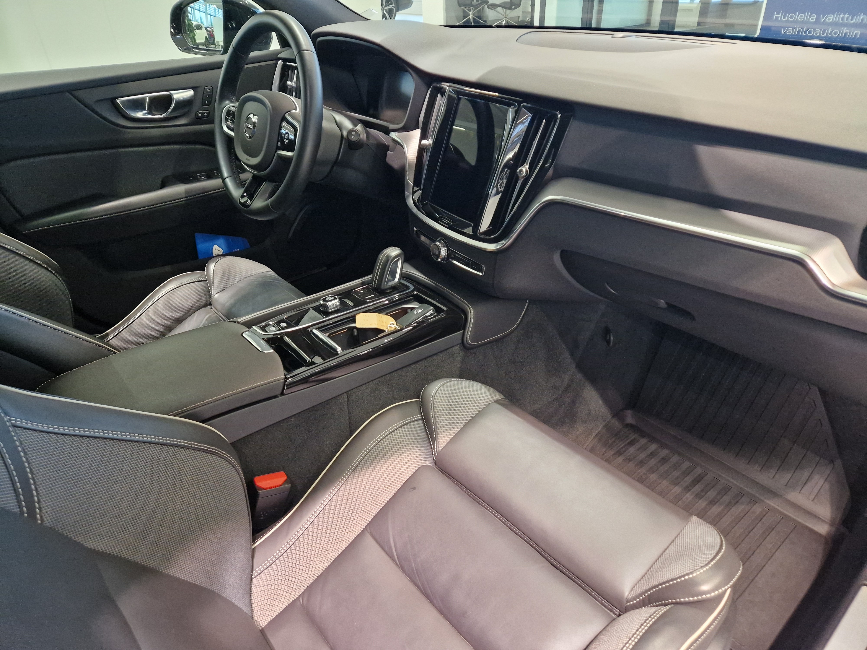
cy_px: 325
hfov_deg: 73.9
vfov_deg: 58.9
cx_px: 434
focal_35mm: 23
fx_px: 576
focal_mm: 5.4
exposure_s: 1/100
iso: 500
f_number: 1.8
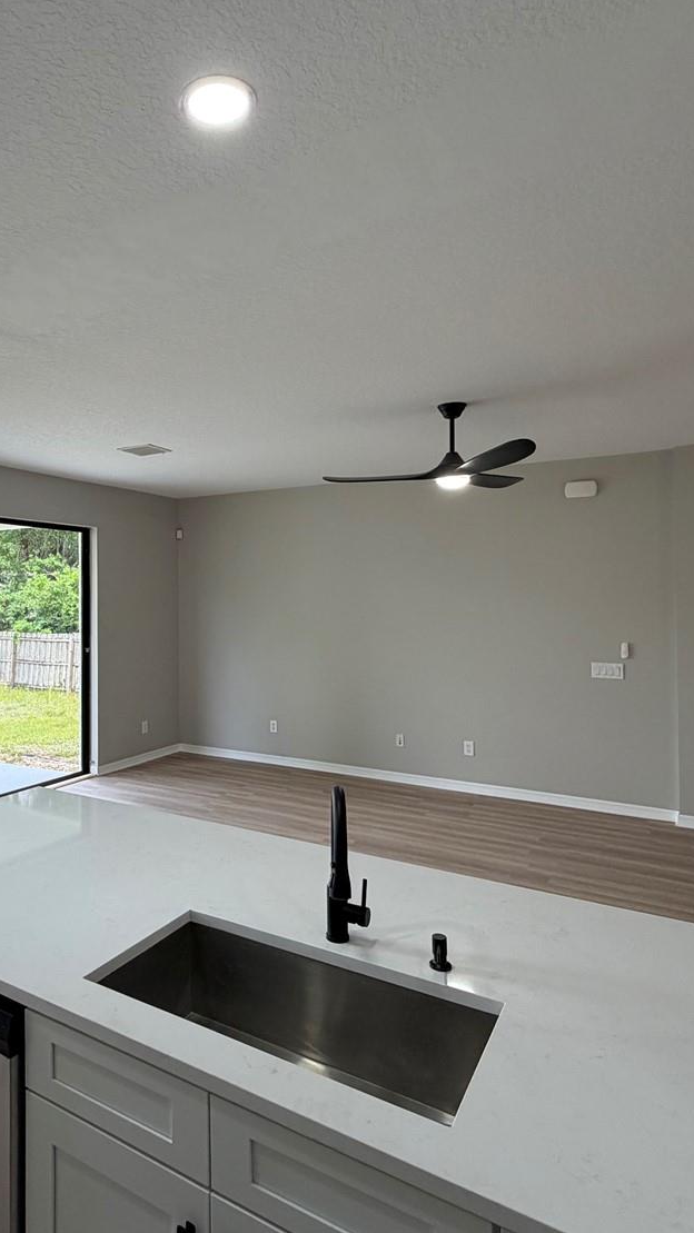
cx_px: 207
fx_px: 720
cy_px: 585
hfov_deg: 50.1
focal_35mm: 22
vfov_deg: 81.1
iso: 125
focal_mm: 2.22
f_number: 2.2
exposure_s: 1/120
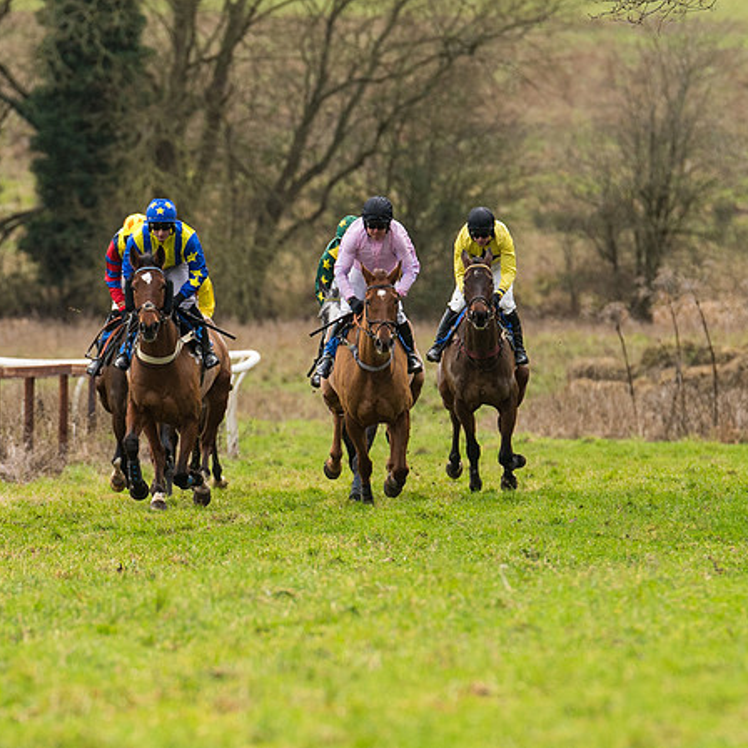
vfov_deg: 2.4
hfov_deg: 2.4
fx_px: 17749
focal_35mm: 726
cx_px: 365
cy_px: 411
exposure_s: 1/1000
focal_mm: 300
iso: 800
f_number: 4
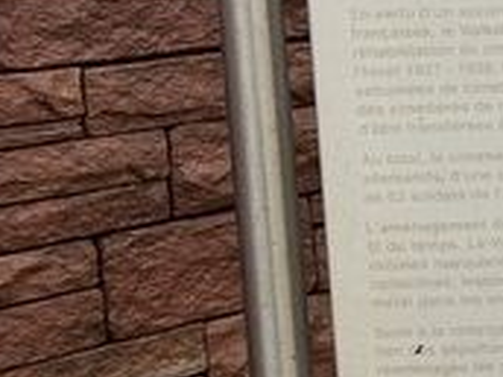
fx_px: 1758
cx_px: 1021
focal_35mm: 121
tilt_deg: -7.3
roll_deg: +2.6
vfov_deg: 12.2
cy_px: 47
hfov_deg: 13.7
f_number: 1.5
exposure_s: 1/436
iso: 50
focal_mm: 5.7
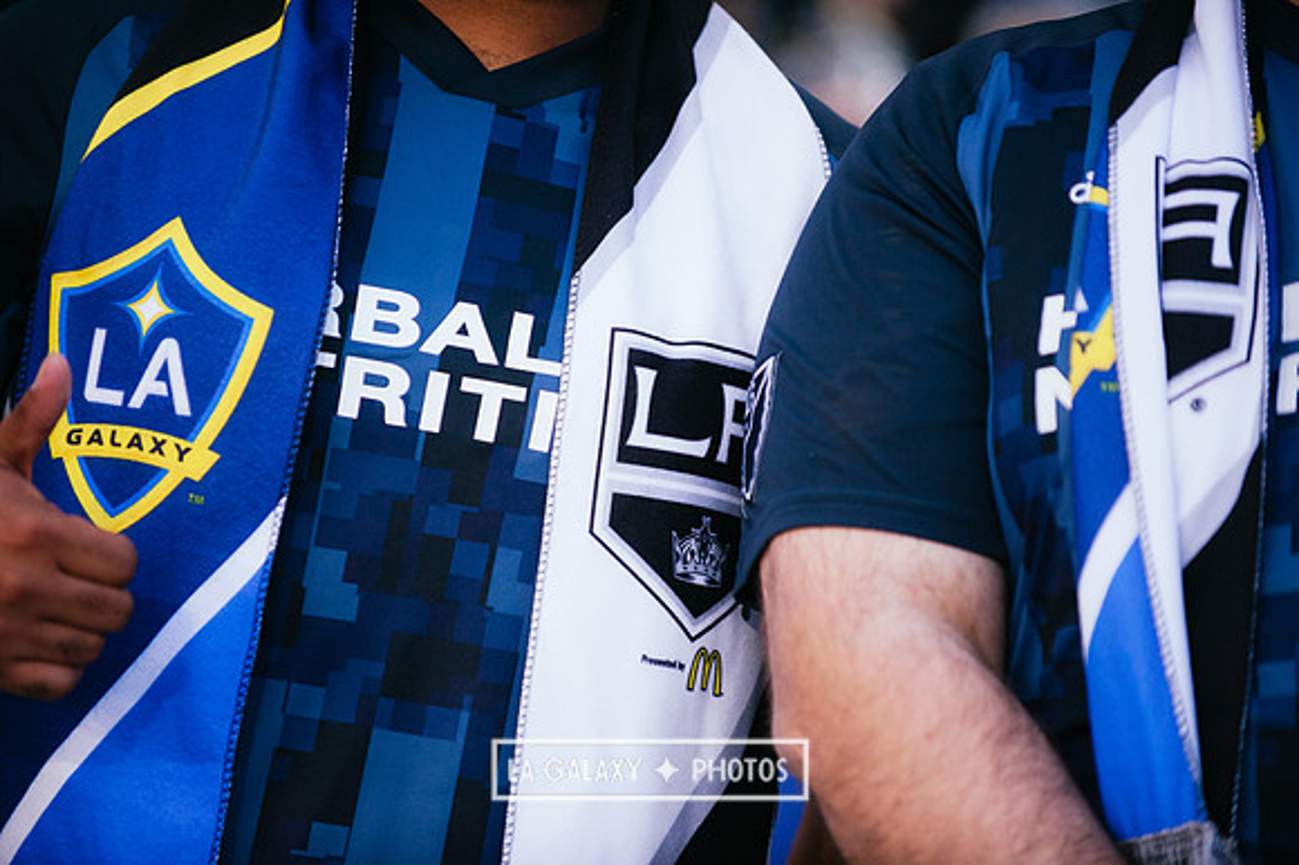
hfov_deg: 12.1
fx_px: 6130
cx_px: 650
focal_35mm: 170
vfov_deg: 8.1
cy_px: 432
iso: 1600
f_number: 2.8
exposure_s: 1/1250
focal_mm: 170
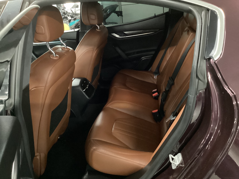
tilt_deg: -26.5
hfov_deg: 58.4
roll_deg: +6.3
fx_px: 214
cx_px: 120
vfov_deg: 45.4
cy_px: 90
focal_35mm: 31
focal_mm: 3.3
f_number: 2.4
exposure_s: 1/15
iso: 800
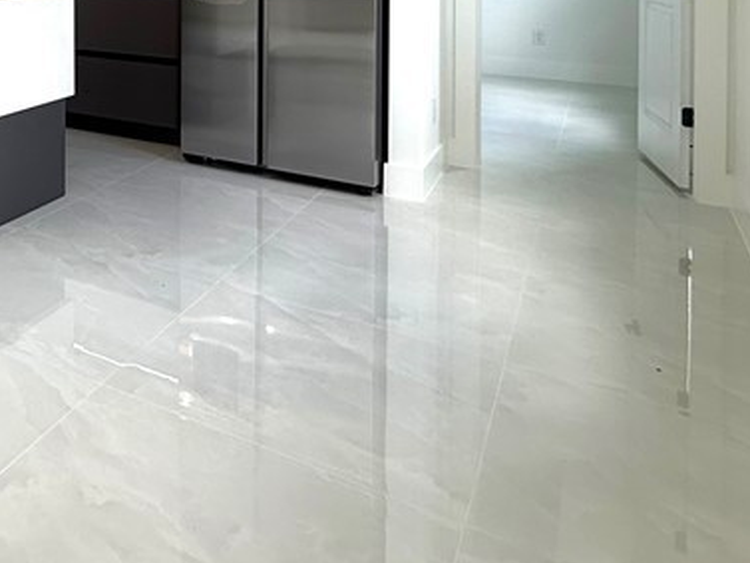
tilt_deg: +0.5
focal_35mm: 38
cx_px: -54
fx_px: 824
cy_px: -58
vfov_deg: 33.0
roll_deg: -0.3
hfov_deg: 40.6
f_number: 2.2
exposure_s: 1/120
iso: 80
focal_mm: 2.22
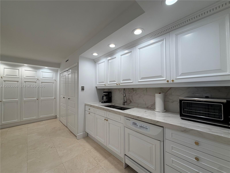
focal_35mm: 14
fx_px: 93
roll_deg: +0.0
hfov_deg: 102.1
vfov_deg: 85.7
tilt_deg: +1.4
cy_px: 86
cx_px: 115
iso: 64
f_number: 2.2
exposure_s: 1/120
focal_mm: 2.22
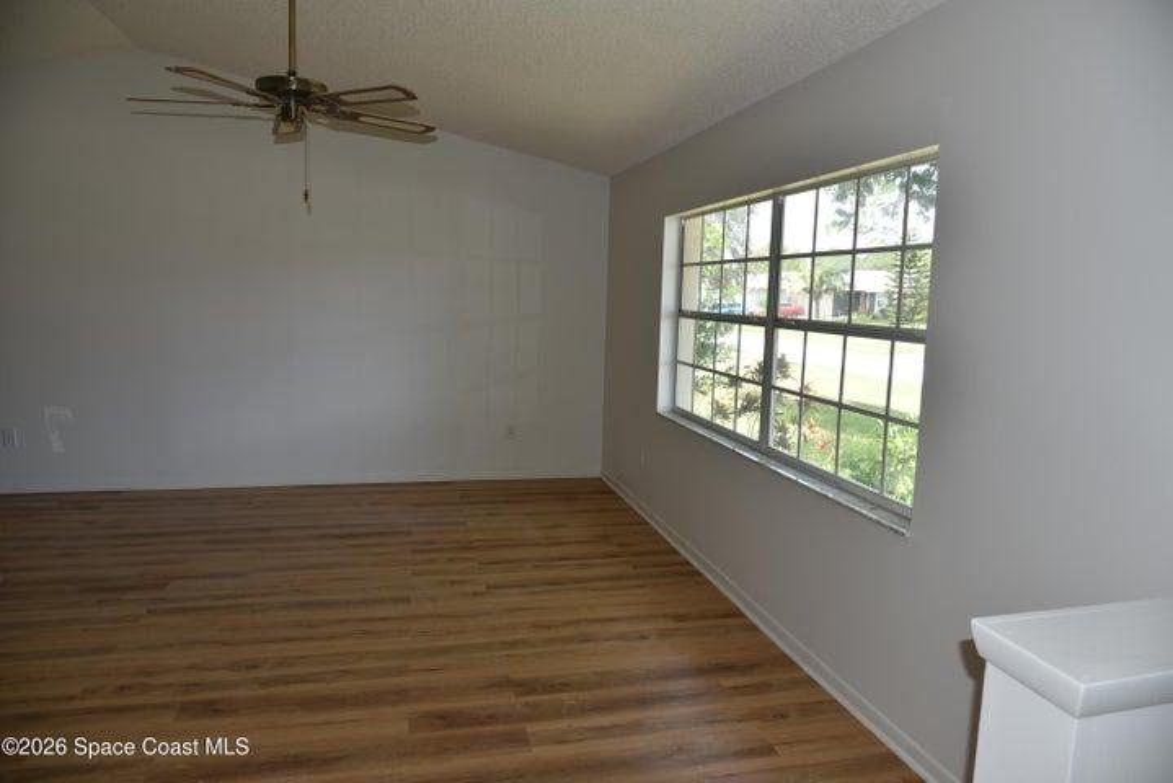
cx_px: 586
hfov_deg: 73.7
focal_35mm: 24
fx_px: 782
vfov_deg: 53.2
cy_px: 392
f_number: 5.6
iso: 250
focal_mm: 24
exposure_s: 1/125
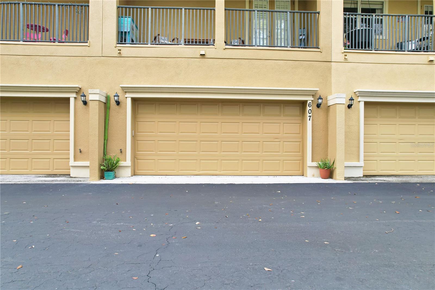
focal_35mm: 22
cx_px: 218
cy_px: 145
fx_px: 266
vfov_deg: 57.2
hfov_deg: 78.6
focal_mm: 8.38
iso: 110
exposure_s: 1/160
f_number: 2.8
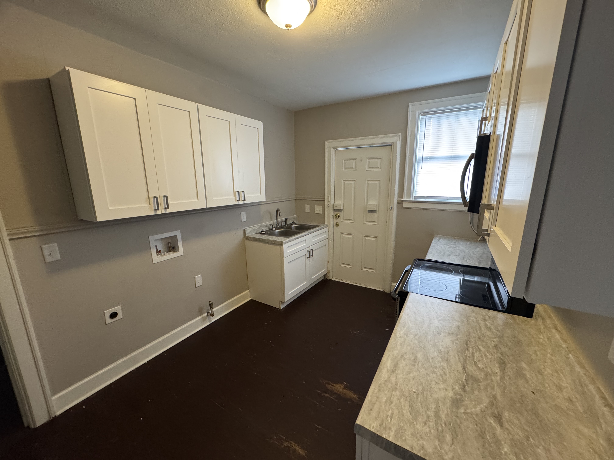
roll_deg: +0.8
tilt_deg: -12.5
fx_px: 248
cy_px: 230
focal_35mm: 14
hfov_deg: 102.1
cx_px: 307
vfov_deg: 85.7
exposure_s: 1/48
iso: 500
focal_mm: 2.22
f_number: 2.2
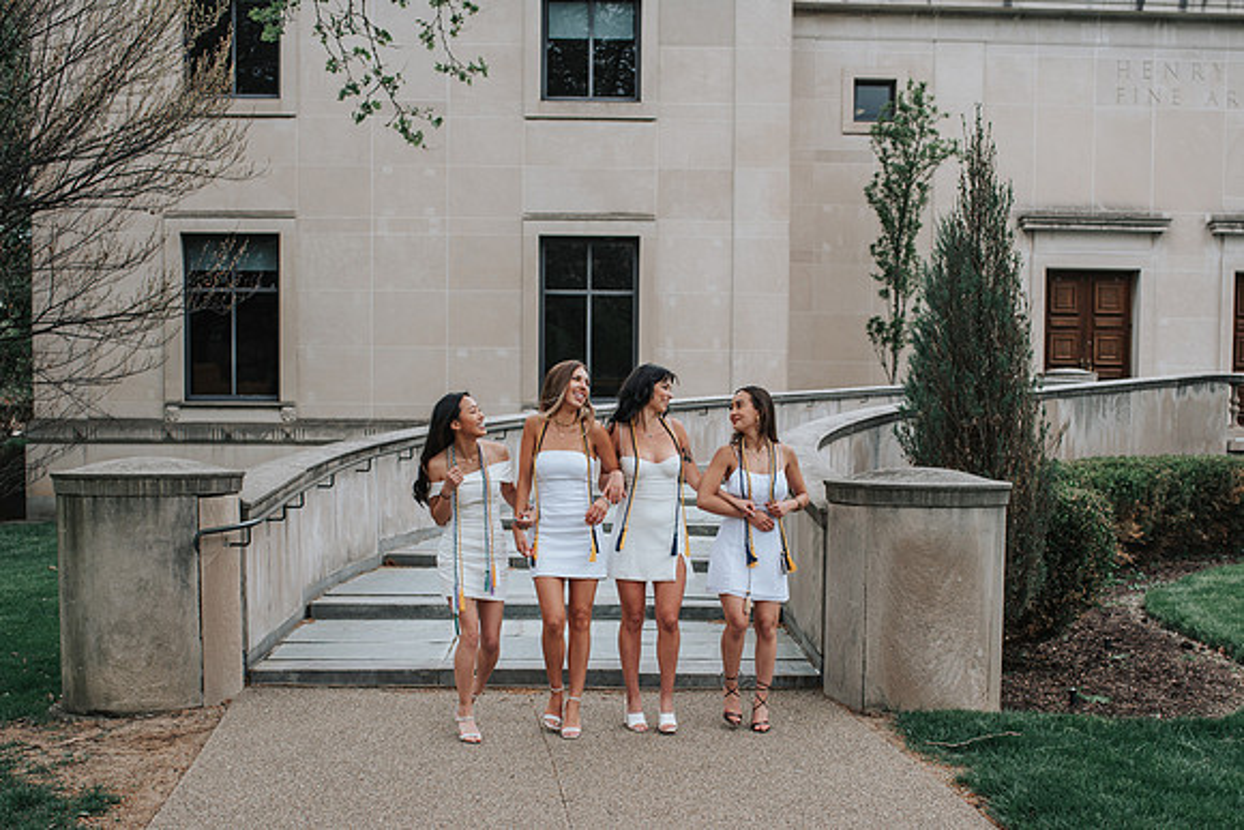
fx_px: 1552
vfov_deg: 29.8
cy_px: 533
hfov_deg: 43.7
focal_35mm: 45
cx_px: 635
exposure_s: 1/500
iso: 125
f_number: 3.5
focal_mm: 35
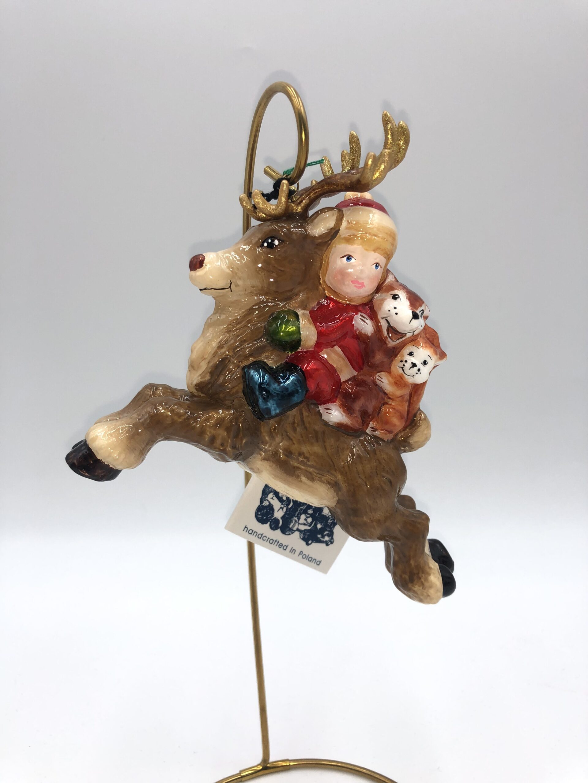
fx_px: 634
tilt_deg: -12.8
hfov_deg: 49.7
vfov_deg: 63.4
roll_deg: +2.1
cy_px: 392
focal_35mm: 28
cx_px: 294
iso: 20
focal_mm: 4
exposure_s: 1/695
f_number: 1.8
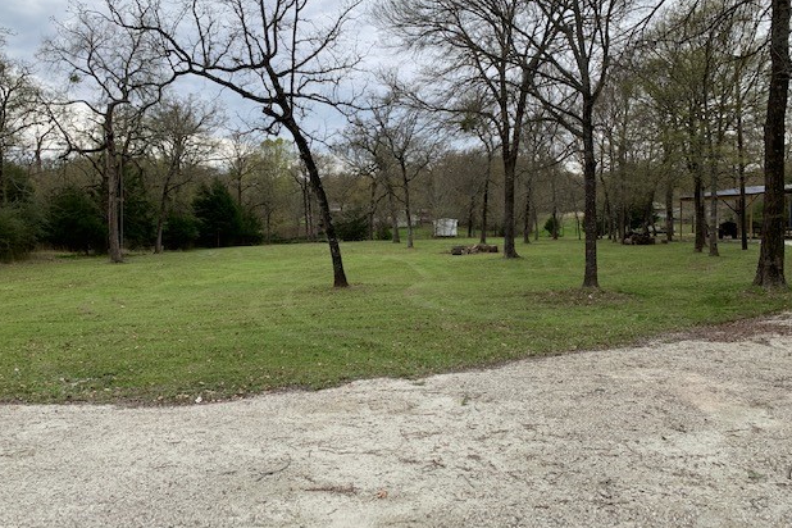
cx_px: 383
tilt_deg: -3.8
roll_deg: +0.9
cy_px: 251
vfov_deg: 46.4
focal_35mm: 28
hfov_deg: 65.5
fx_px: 616
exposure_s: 1/1136
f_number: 1.8
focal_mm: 4.25
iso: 25
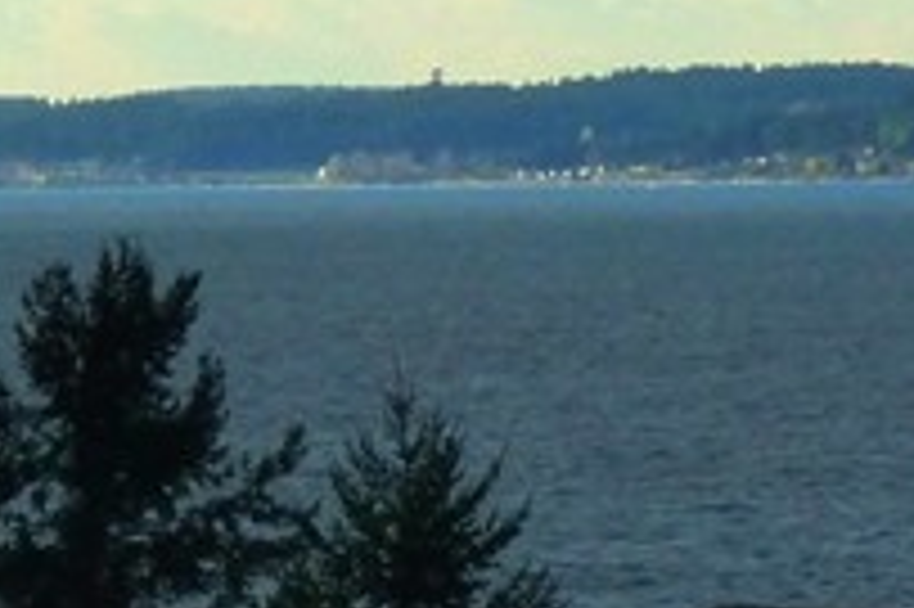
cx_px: 392
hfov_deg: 3.2
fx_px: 16616
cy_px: -131
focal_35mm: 655
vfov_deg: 2.1
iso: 200
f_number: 5
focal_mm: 20.5
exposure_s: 1/640
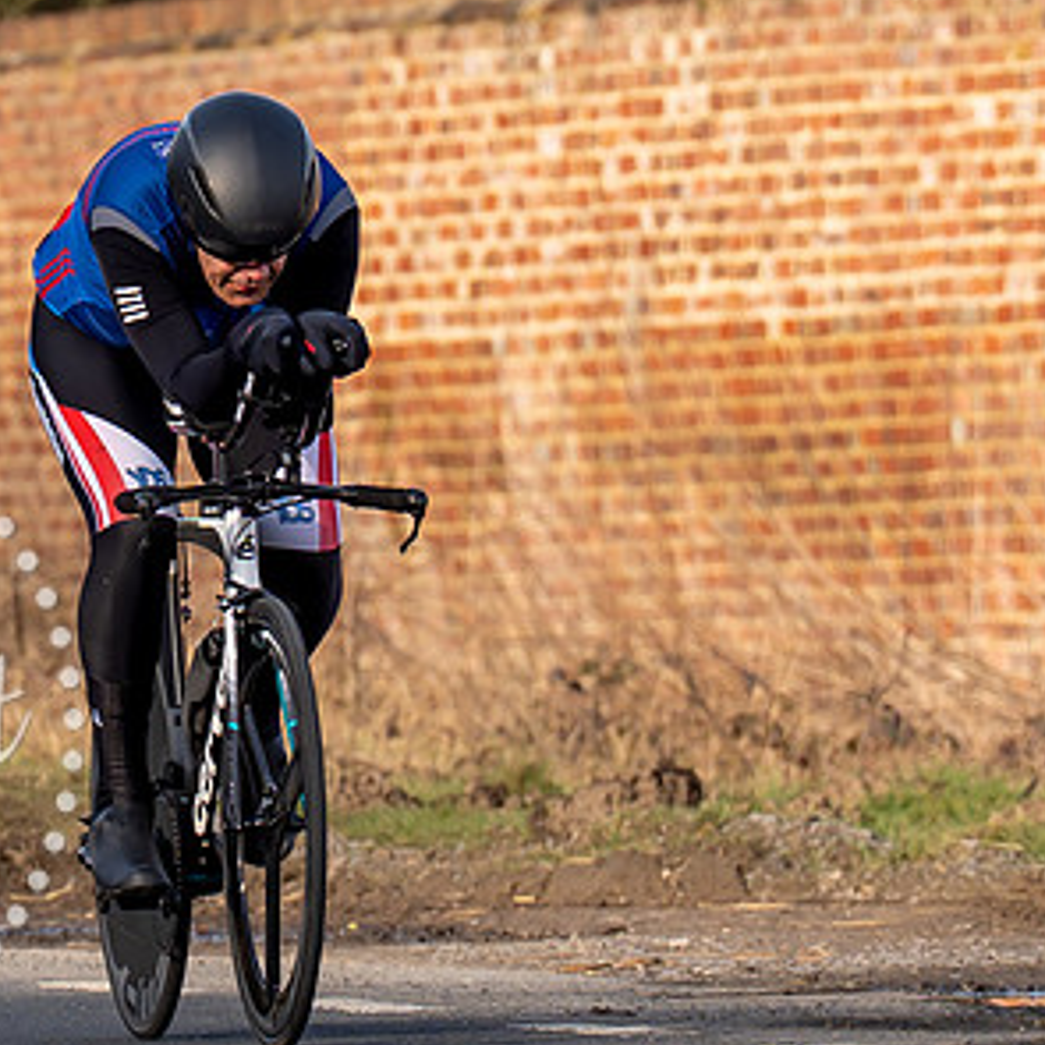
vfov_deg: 2.1
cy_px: 413
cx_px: 82
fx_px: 29031
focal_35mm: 850
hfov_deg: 2.1
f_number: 4
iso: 125
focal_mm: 185
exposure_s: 1/800
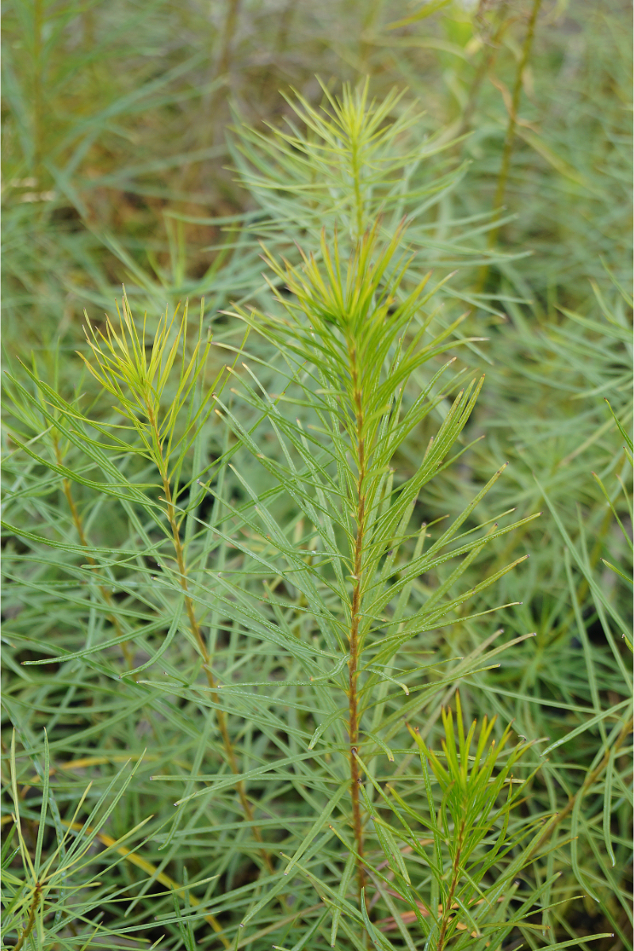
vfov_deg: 24.6
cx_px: 317
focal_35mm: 82
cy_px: 476
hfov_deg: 16.6
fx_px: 2179
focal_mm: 55
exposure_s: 1/100
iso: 100
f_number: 6.3
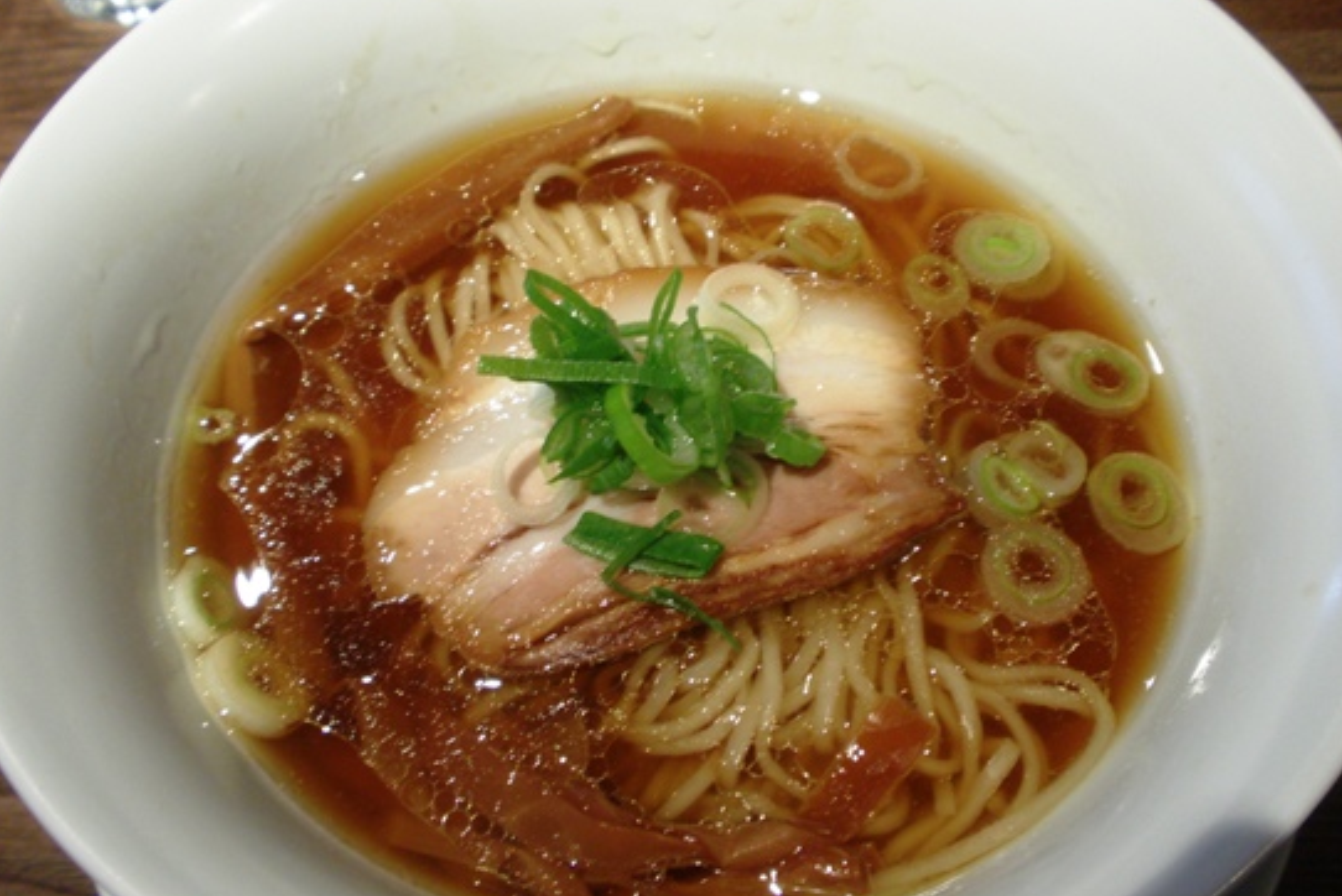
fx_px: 1641
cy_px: 459
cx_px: 693
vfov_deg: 30.5
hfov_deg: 44.5
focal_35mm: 44
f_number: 3.5
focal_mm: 6.6
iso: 100
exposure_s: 1/15
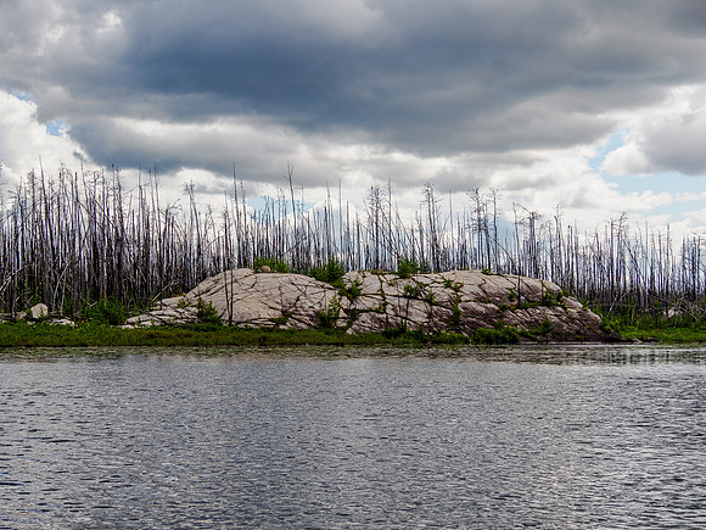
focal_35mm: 62
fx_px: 1265
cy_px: 265
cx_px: 353
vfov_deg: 23.7
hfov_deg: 31.2
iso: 200
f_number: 8
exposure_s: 1/200
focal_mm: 31
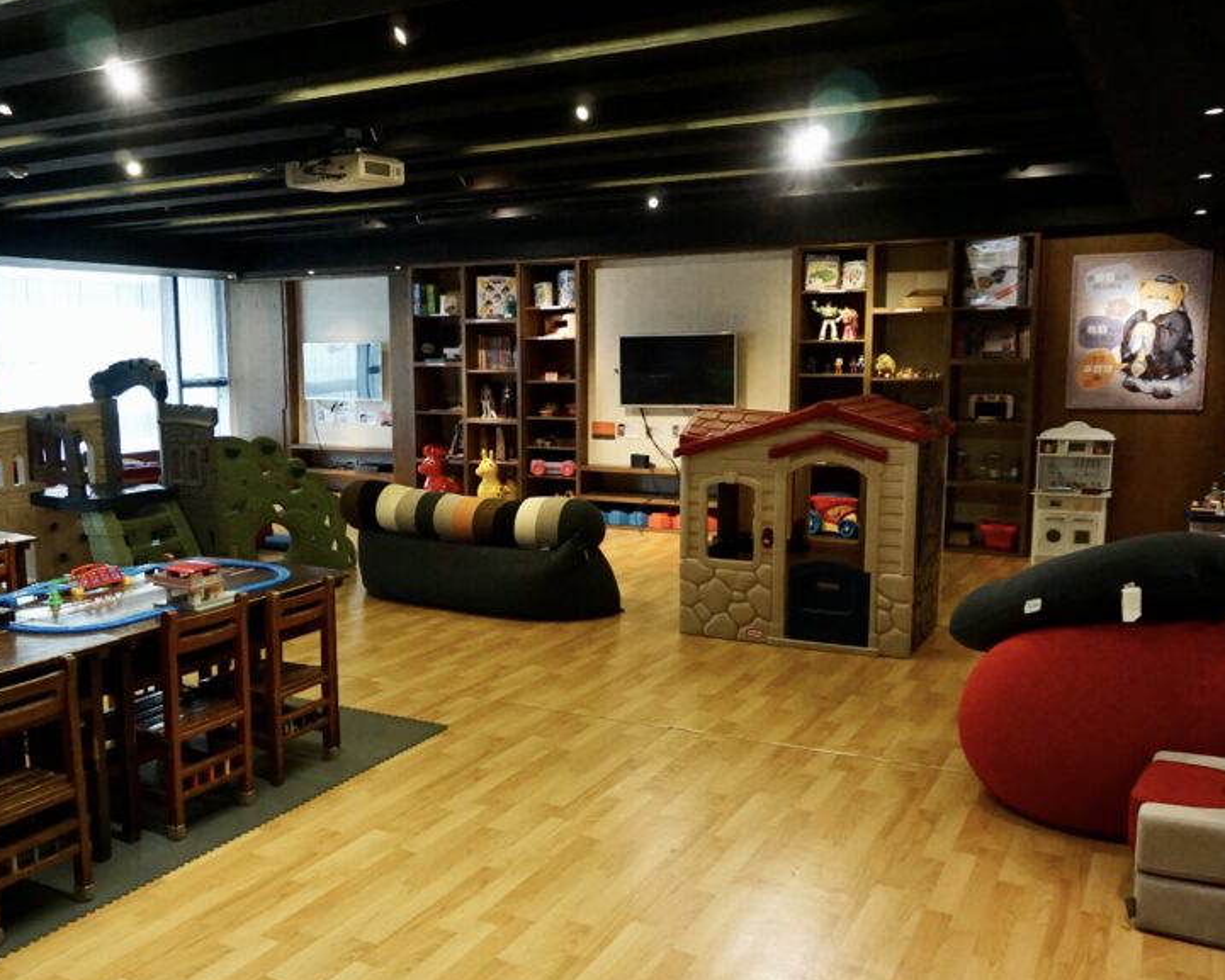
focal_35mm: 32
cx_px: 505
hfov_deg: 55.3
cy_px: 535
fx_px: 1160
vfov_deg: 45.8
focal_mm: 16
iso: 3200
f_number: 3.5
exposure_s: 1/80
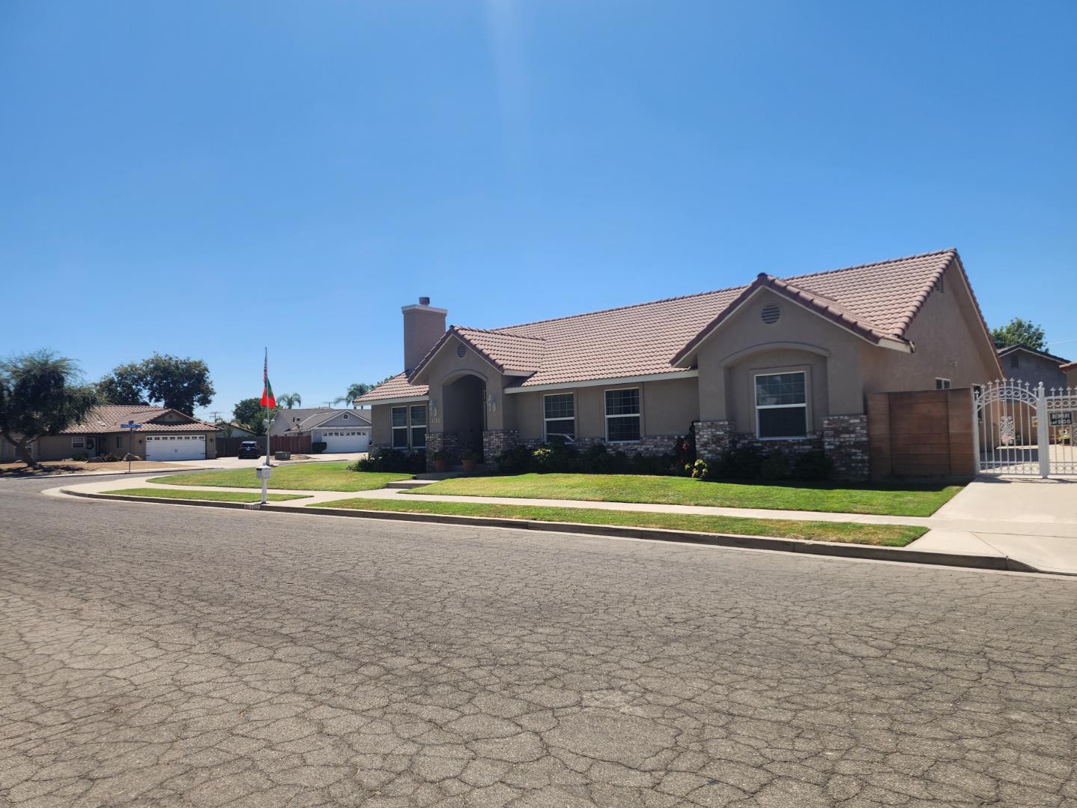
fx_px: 747
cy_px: 401
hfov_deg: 71.6
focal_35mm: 24
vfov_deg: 56.8
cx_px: 549
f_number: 1.8
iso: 12
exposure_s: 1/1182
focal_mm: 6.4
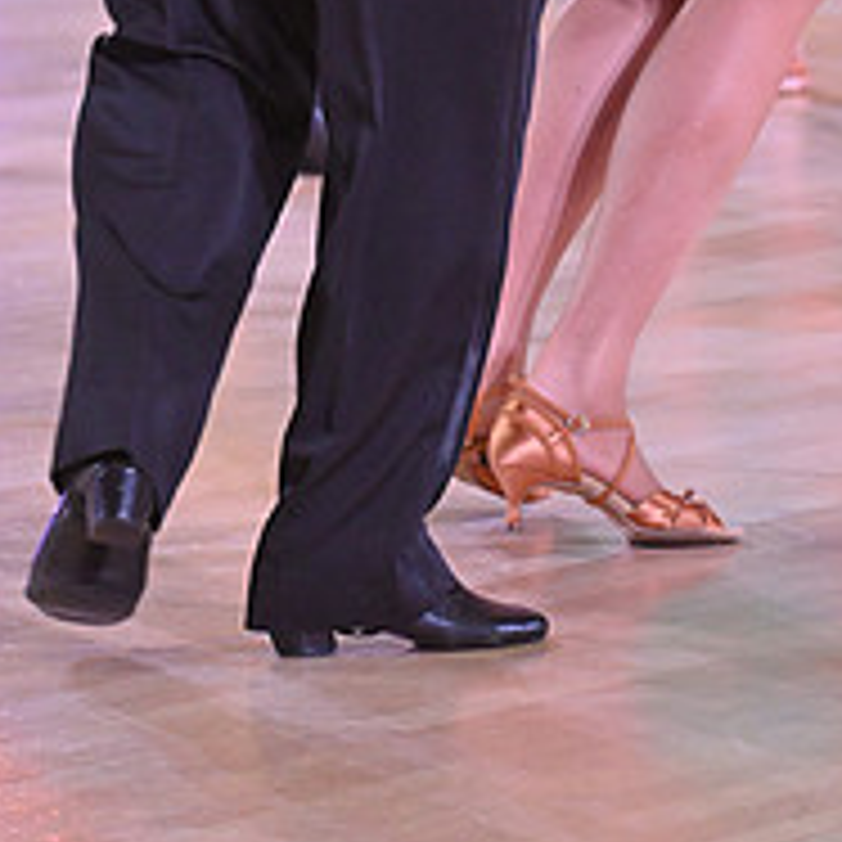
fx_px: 11613
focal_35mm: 422
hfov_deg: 4.2
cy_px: -446
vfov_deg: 4.1
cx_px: 534
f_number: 5
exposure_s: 1/400
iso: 4000
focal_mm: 160
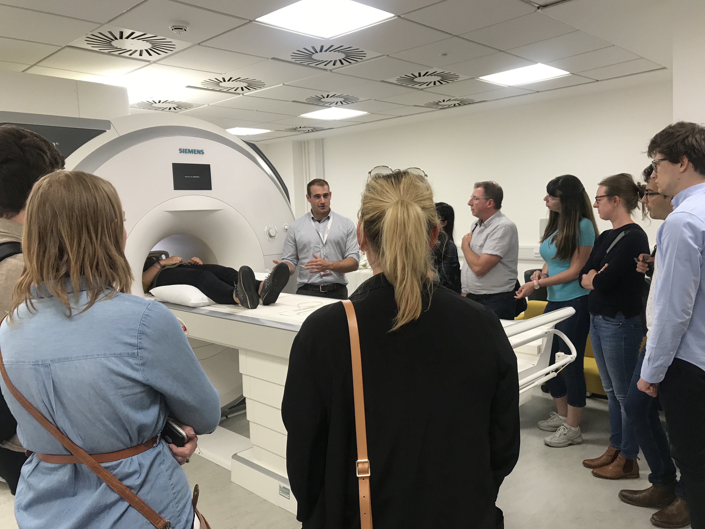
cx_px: 352
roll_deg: +2.0
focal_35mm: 28
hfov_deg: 63.4
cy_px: 264
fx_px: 570
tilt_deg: -4.7
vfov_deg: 49.7
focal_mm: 3.99
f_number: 1.8
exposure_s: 1/33
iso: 25
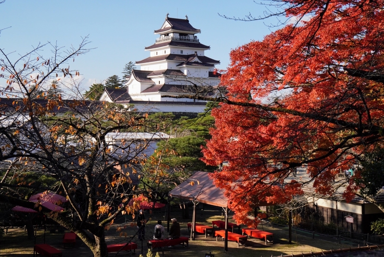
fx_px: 608
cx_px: 192
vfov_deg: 23.8
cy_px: 128
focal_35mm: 57
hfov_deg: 35.0
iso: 640
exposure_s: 1/2500
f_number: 5.6
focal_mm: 38
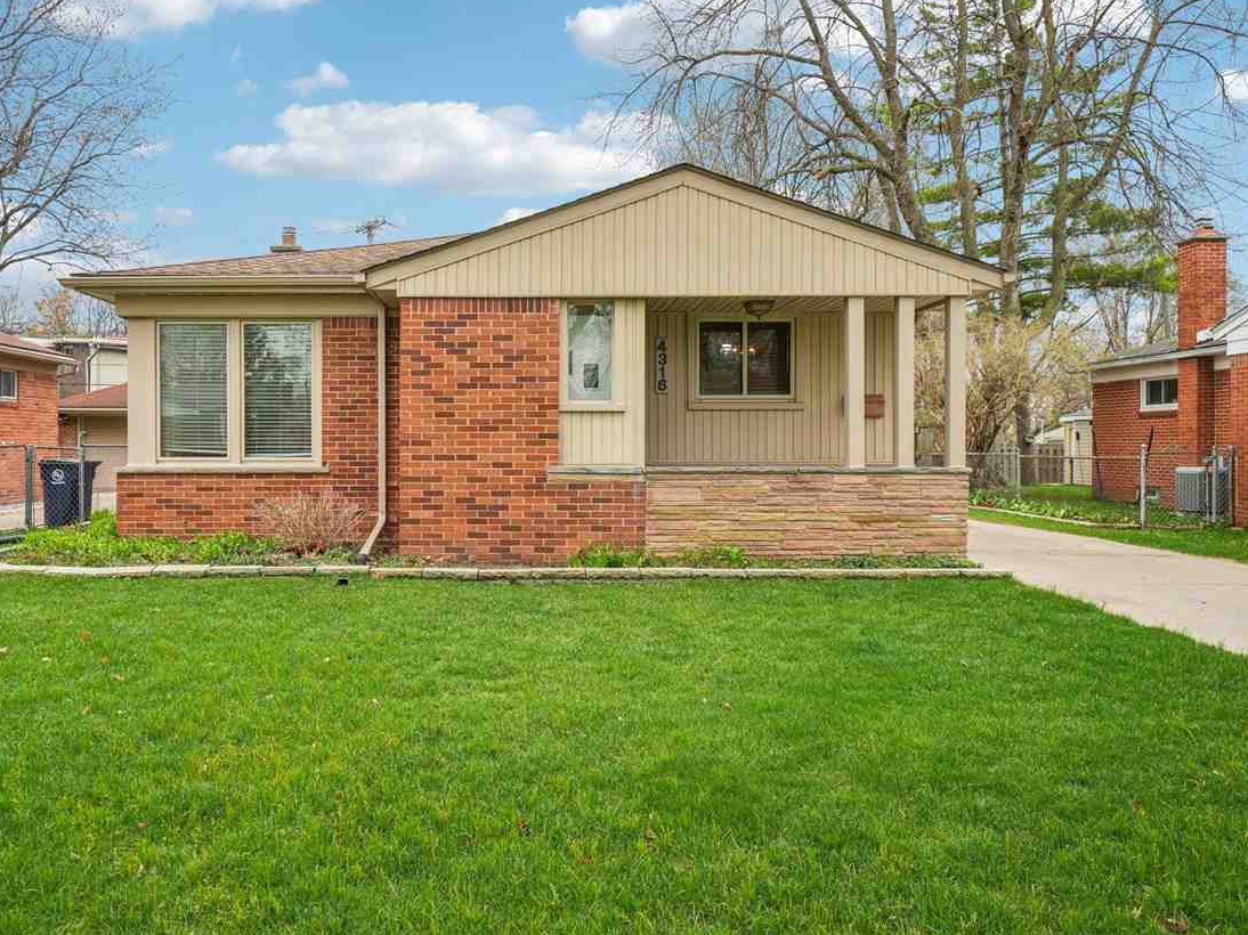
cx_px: 530
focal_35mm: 27
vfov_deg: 51.3
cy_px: 457
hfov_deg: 65.0
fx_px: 973
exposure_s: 1/45
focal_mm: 16
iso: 100
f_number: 8
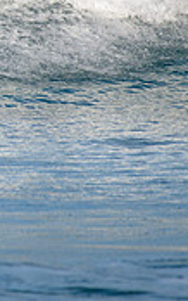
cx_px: -266
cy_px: -15
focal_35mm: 2084
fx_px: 17056
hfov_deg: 0.6
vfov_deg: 1.0
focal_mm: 500
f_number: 5.6
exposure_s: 1/2000
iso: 200
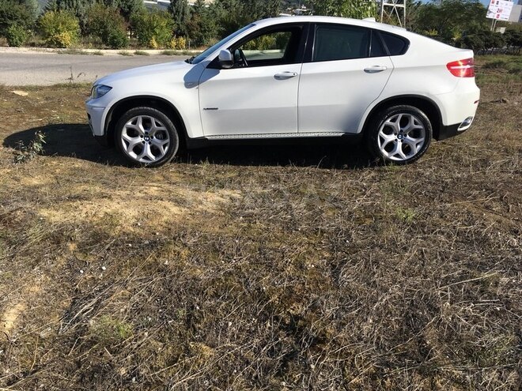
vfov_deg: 48.2
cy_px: 196
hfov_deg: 61.7
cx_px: 261
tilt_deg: -23.1
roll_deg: -6.6
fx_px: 437
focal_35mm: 29
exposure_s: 1/1789
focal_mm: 4.15
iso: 25
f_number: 2.2
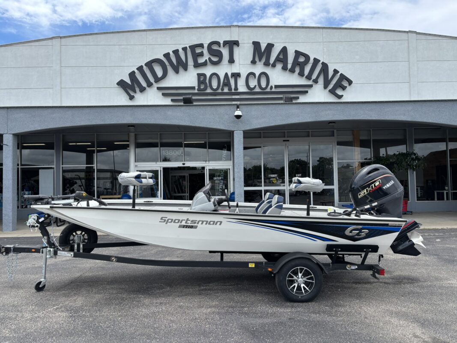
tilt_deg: +1.1
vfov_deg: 53.1
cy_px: 172
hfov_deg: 67.3
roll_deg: +1.0
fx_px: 343
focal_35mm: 26
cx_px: 228
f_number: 1.6
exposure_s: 1/2193
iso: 50
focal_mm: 5.96
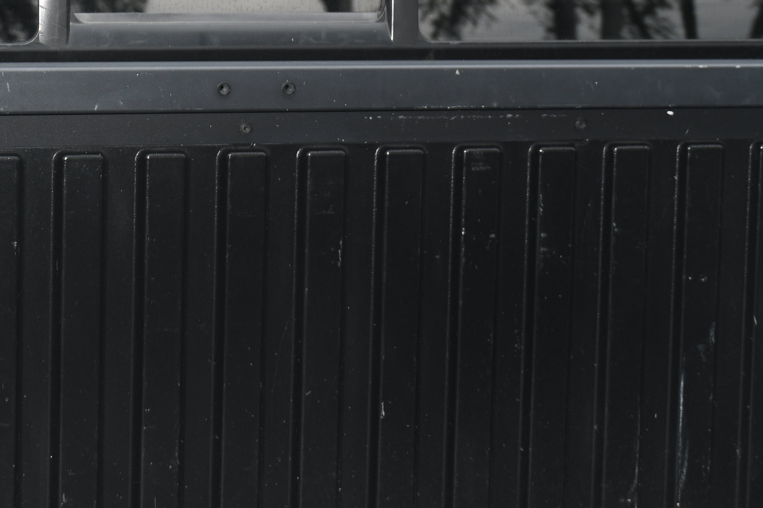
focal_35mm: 109
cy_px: 37
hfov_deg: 18.5
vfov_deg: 12.5
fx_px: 2310
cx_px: 131
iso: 100
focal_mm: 30
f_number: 4
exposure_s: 1/60
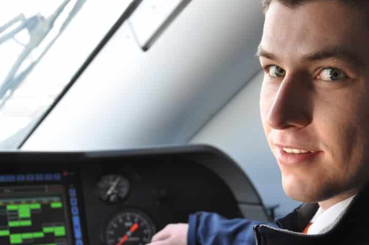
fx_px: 727
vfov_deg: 19.1
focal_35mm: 71
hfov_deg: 28.3
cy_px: 134
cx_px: 240
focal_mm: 28
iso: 400
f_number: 5
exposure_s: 1/100
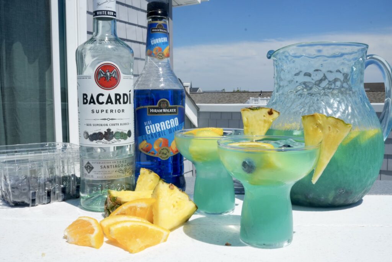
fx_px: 381
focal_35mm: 35
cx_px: 196
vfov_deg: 37.9
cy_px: 131
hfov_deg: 54.5
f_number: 22
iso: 400
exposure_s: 1/250
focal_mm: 23.3
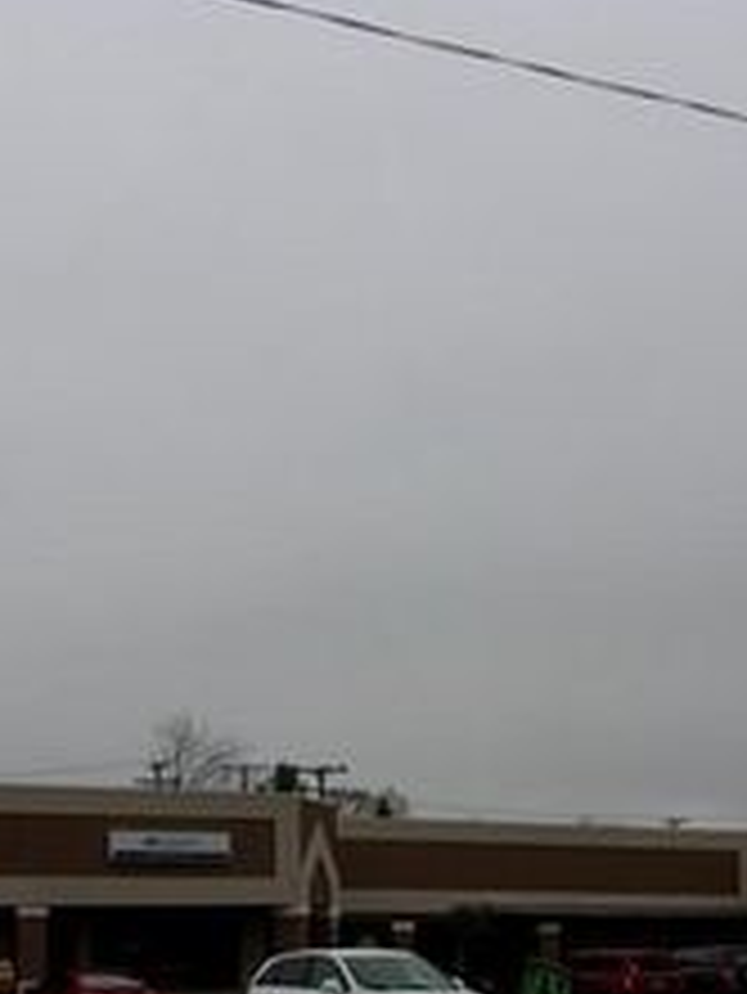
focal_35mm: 61
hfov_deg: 24.0
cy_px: 830
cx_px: 400
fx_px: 1753
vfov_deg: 30.7
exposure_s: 1/70
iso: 80
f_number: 10.4
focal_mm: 4.9
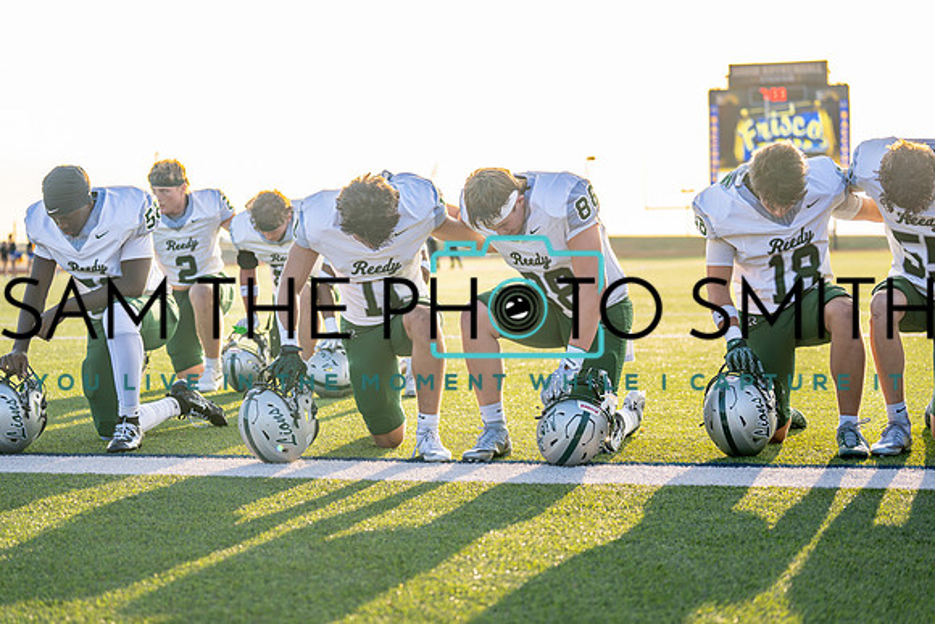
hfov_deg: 27.4
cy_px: 319
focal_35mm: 74
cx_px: 450
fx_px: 1919
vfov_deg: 18.5
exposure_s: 1/1600
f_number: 2.8
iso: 320
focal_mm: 70
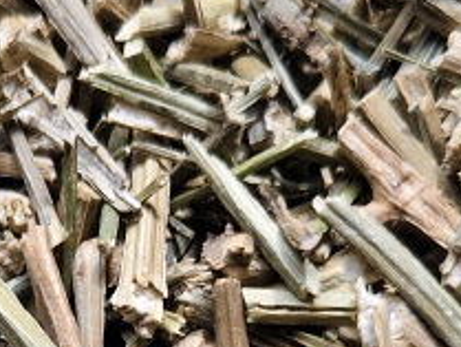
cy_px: 530
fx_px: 1173
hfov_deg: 21.9
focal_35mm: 88
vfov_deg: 15.4
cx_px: 86
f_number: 1.88
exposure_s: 1/1280
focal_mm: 5.56
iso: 332
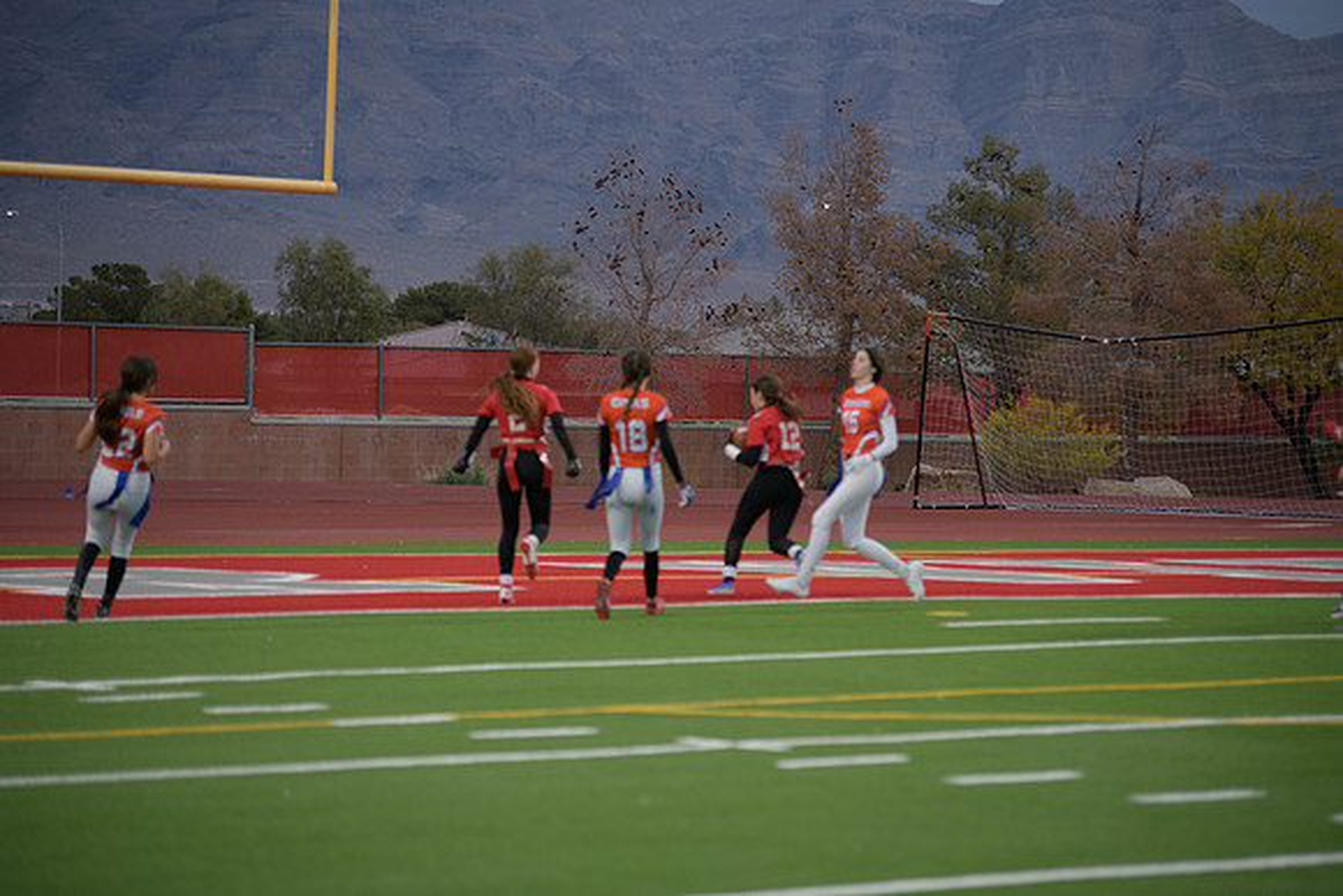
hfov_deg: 14.7
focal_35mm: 140
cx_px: 672
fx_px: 5224
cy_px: 448
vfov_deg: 9.8
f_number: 2.8
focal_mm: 140
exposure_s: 1/200
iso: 220
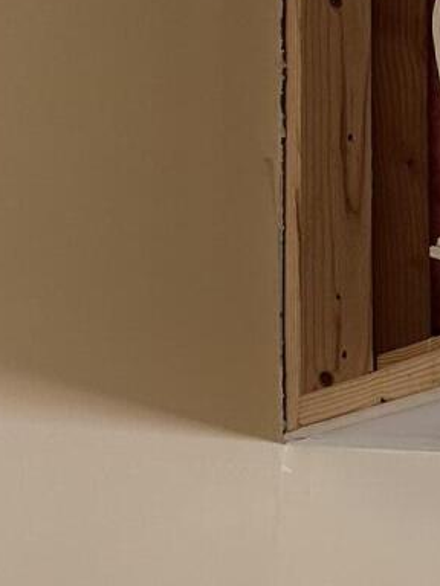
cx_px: 1102
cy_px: 455
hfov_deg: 10.1
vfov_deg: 15.7
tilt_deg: +6.8
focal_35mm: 125
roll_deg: +1.8
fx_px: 2118
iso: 100
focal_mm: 6.86
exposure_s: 1/121
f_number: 1.78
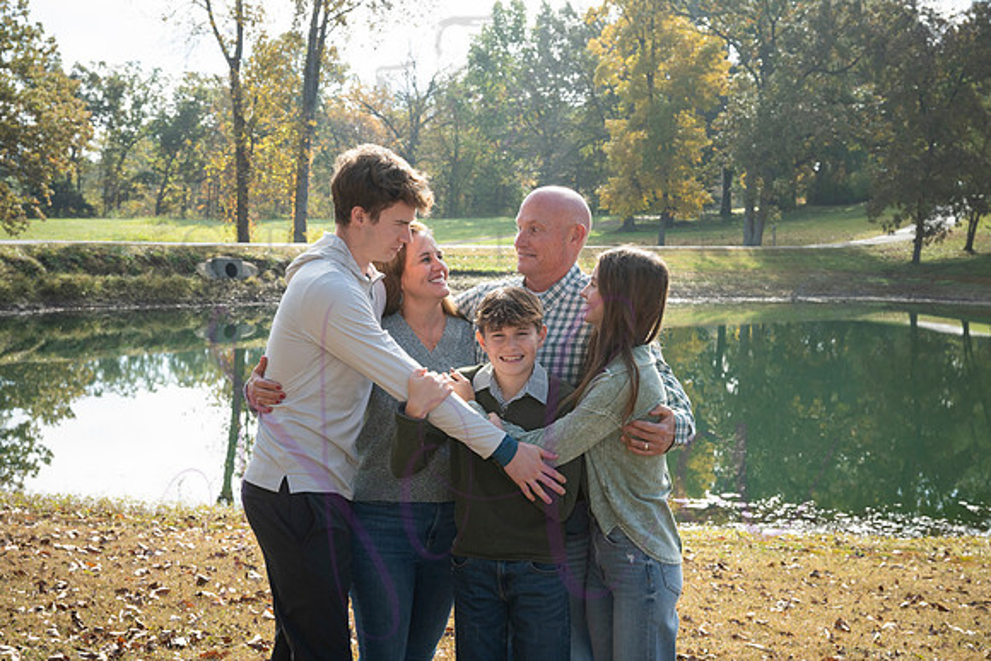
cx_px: 496
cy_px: 314
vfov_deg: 24.6
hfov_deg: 36.1
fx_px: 1518
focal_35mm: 55
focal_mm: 52
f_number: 8
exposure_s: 1/640
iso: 400
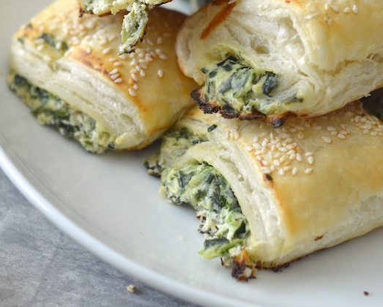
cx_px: 184
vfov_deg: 12.5
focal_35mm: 122
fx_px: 1383
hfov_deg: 15.8
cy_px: 28
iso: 900
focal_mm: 50
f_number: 2.8
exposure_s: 1/500
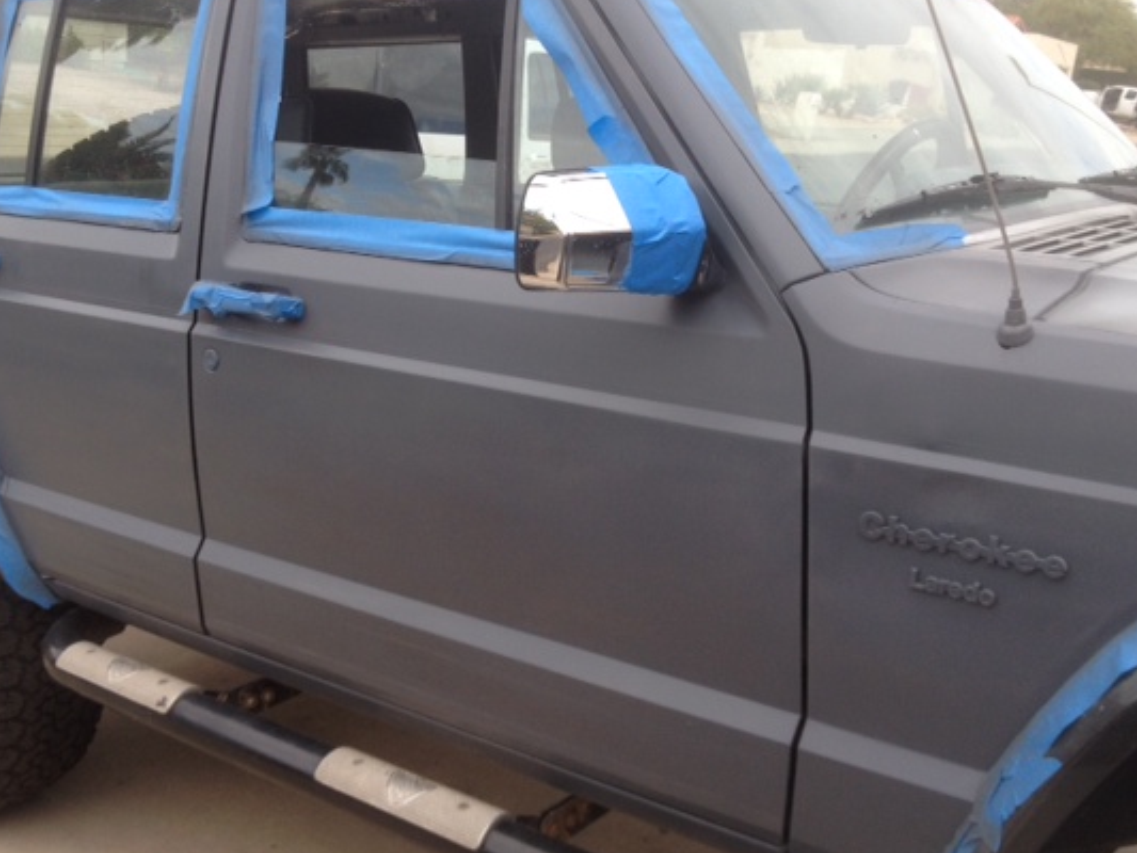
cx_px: 572
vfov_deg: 34.4
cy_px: 416
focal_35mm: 42
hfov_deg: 44.8
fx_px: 1380
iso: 50
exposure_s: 1/286
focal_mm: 4.28
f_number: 2.4
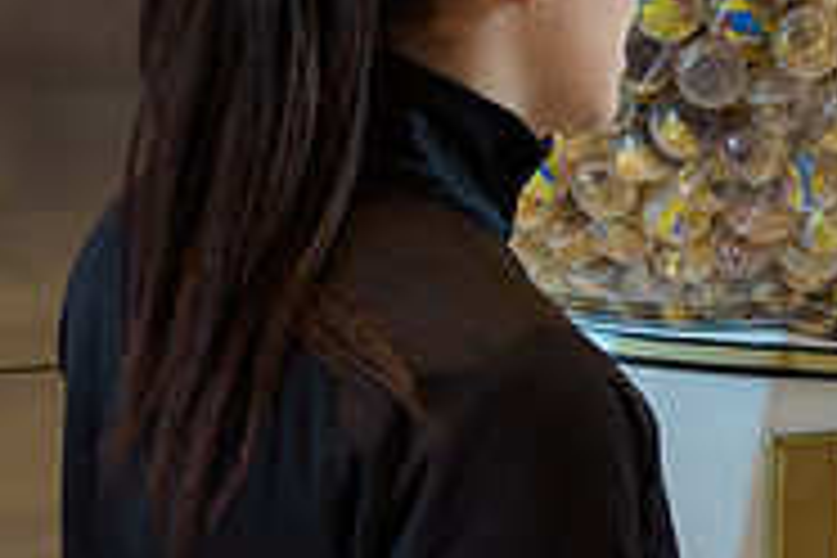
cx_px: 904
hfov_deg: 22.9
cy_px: 182
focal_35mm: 84
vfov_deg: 16.2
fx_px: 1953
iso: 1250
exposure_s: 1/125
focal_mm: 27
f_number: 3.2
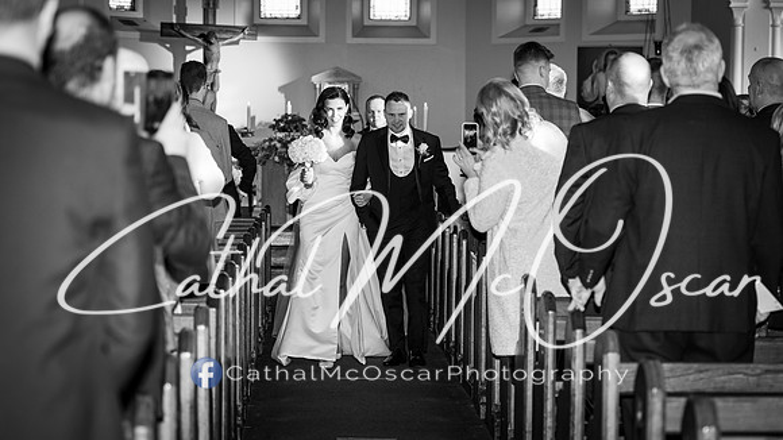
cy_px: 226
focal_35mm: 90
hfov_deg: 23.6
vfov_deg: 13.4
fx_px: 1872
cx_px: 436
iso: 400
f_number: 2.8
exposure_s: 1/250
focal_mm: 75
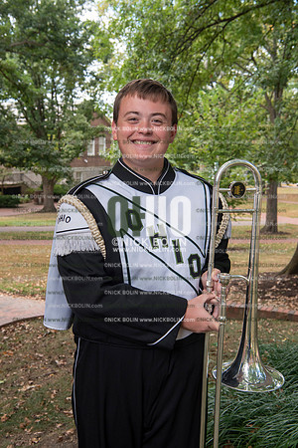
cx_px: 149
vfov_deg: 41.1
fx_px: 596
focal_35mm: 48
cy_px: 224
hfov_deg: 28.1
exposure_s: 1/100
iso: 500
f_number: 8
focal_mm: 48
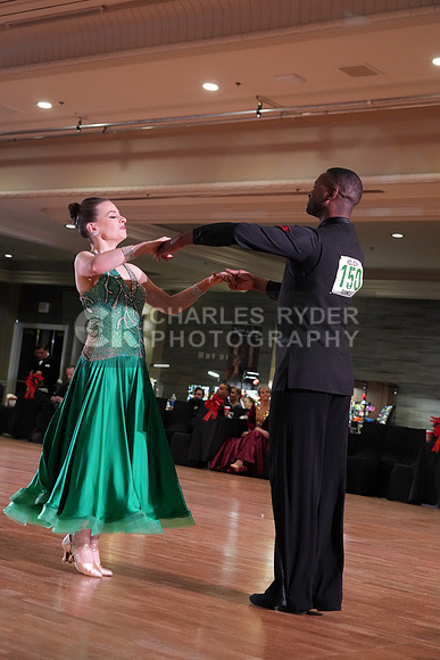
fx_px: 1081
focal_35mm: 59
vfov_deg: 33.9
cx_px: 220
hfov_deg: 23.0
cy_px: 330
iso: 5000
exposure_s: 1/320
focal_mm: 59
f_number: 5
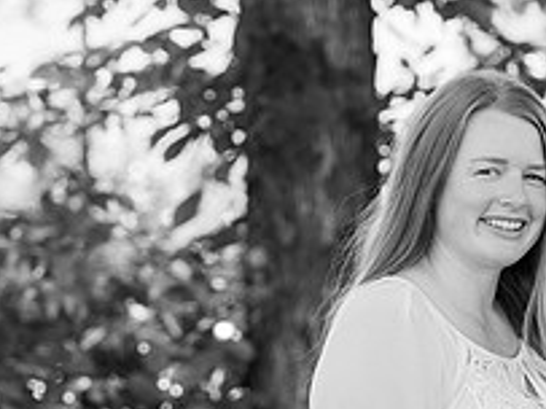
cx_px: 635
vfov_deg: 4.6
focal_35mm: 322
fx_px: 5076
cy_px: 327
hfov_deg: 6.1
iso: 250
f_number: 4
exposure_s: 1/125
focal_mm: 117
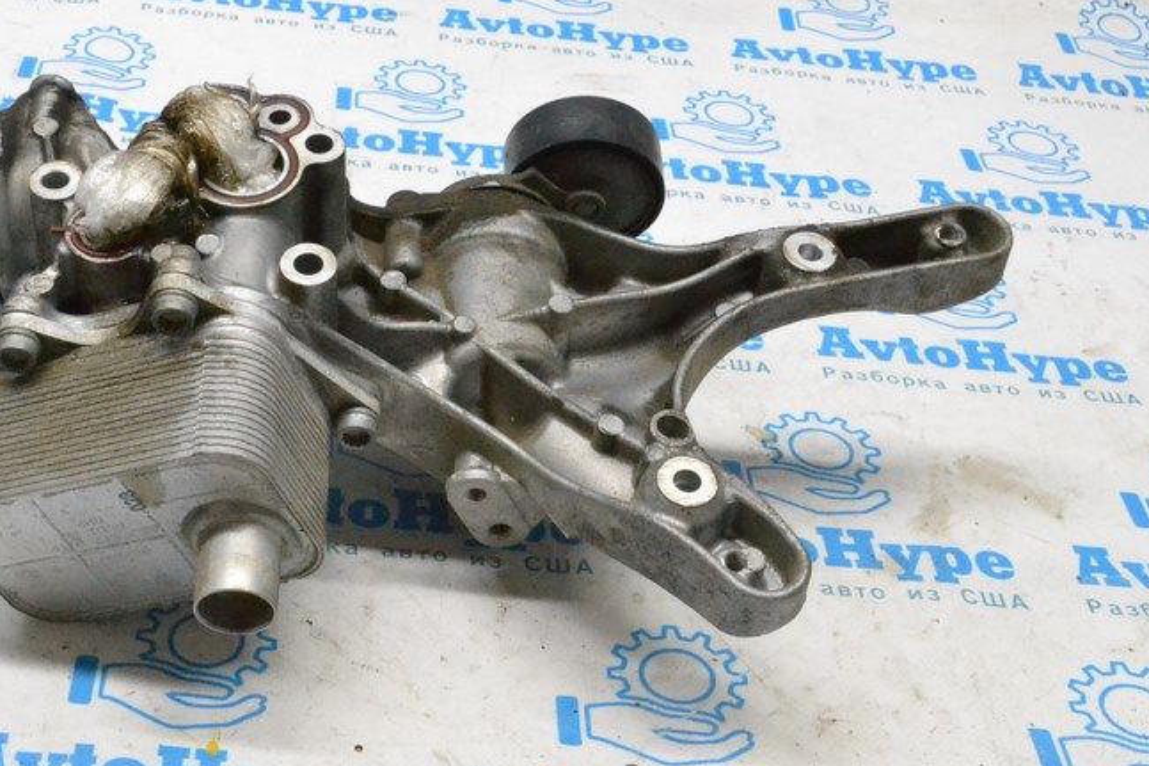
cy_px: 235
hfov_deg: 34.4
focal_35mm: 57
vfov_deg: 23.6
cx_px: 311
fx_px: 1819
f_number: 13
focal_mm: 24
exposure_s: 1/100
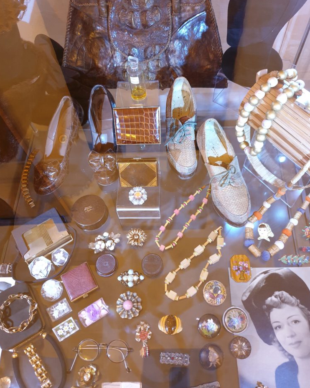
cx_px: 158
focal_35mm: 28
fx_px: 321
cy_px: 186
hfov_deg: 51.5
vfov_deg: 62.2
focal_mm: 4.3
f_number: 1.5
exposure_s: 1/33
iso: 250
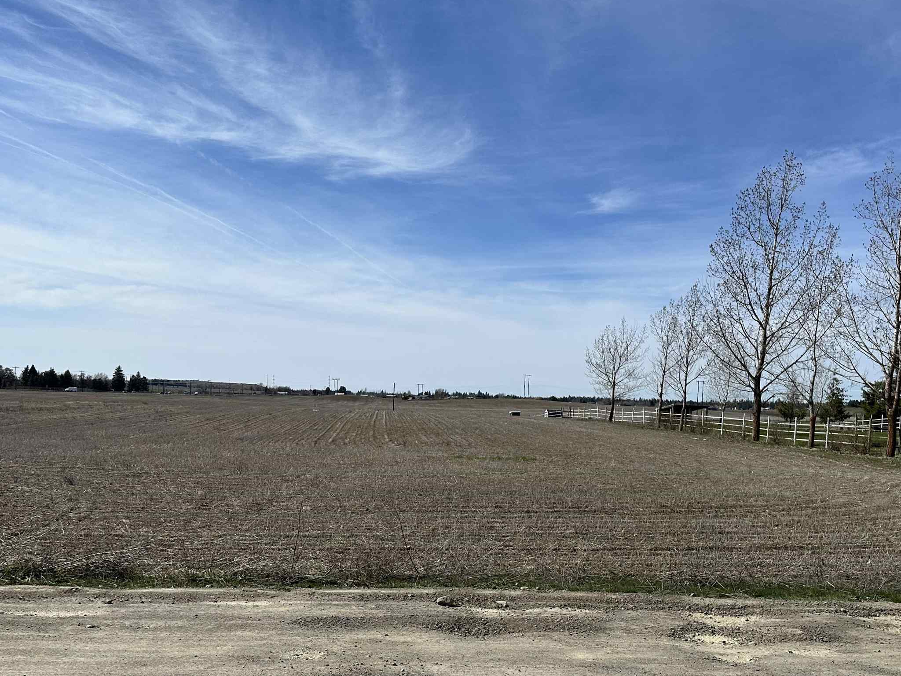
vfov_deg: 39.4
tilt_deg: -1.6
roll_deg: +0.8
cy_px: 427
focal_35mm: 36
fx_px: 937
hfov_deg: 51.4
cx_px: 443
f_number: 1.78
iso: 80
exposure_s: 1/8197
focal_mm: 6.86
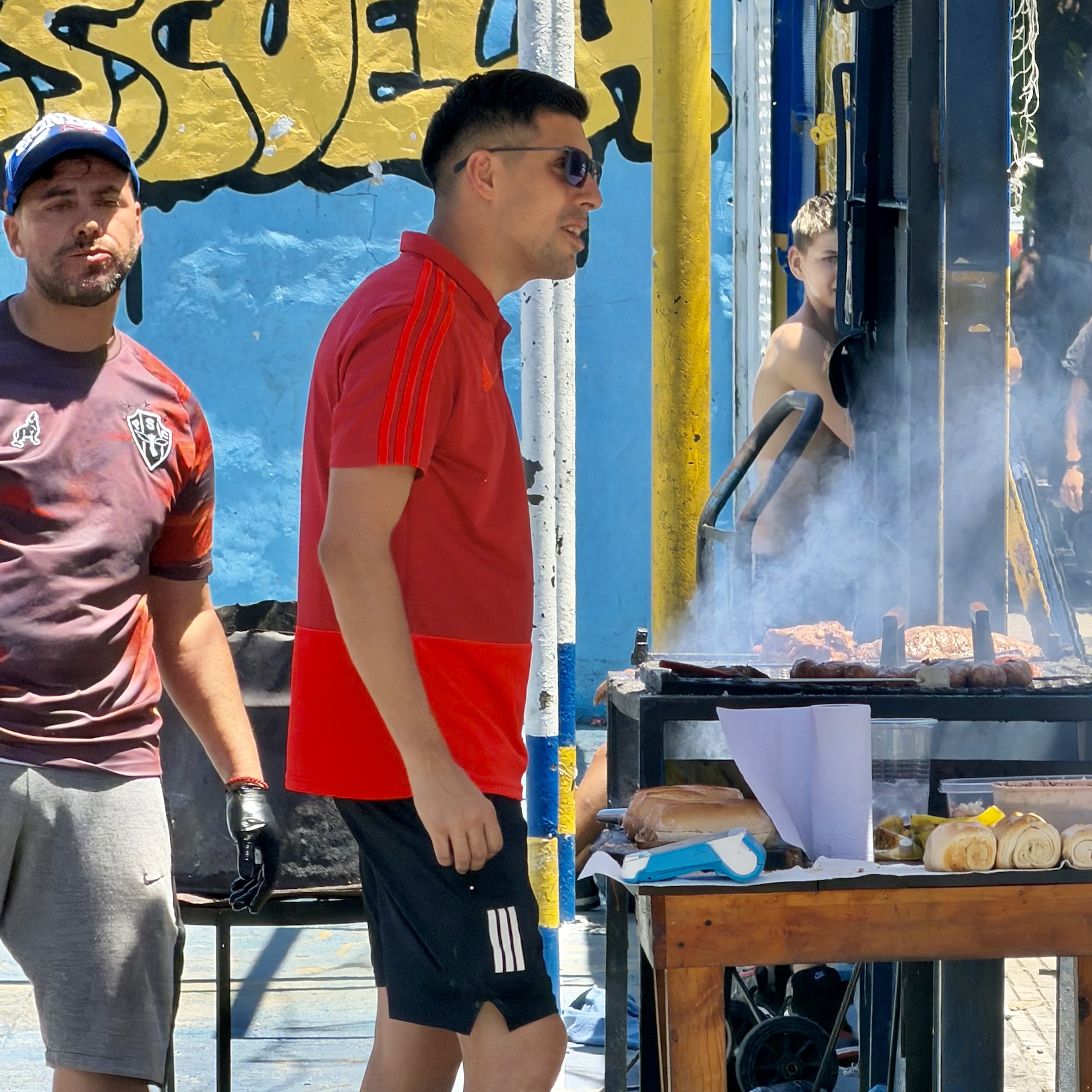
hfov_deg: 6.3
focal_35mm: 277
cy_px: 662
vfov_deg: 6.3
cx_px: 624
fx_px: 9886
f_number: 2.8
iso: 50
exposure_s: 1/420
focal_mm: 16.89
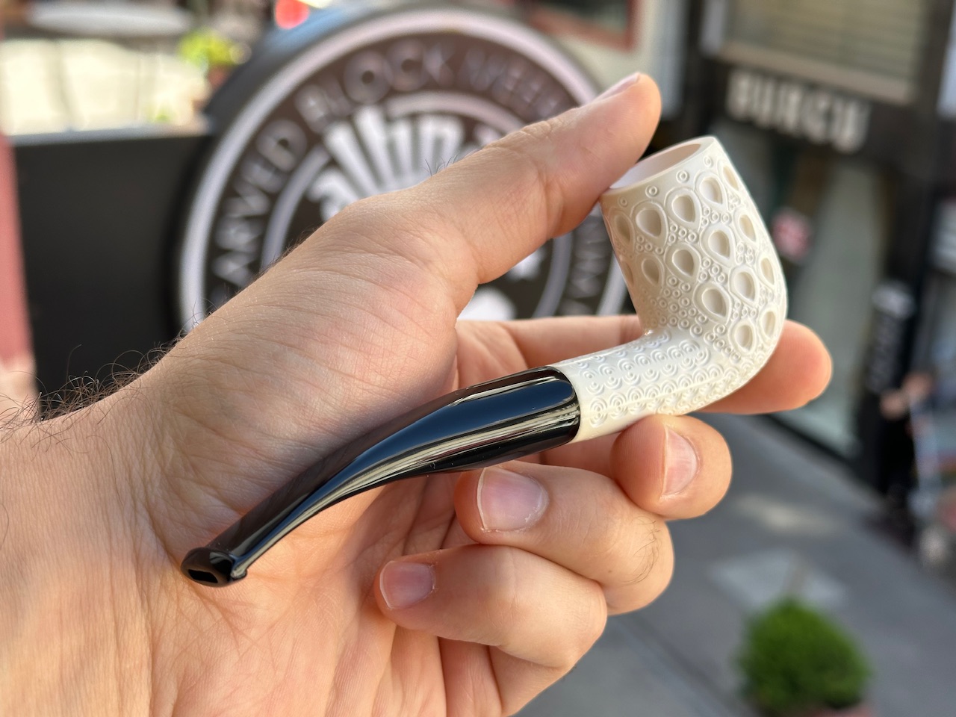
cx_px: 478
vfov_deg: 30.3
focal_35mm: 48
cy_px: 358
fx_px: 1326
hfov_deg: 39.7
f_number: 1.78
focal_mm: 6.86
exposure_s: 1/439
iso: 64
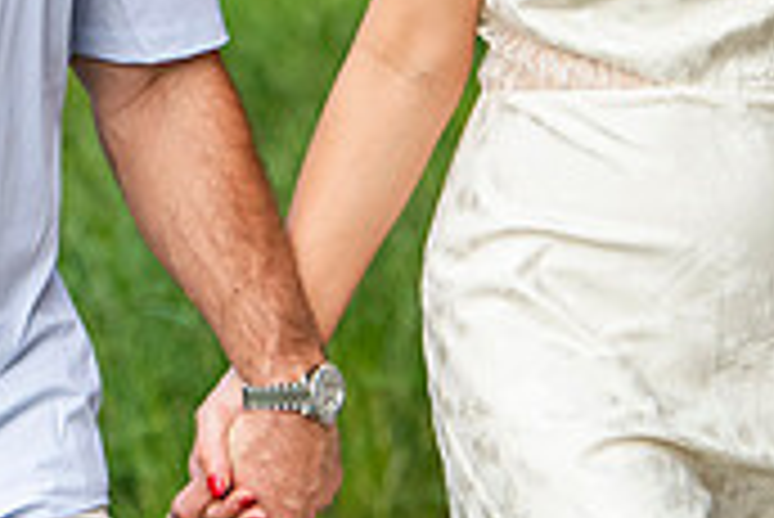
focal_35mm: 709
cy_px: -435
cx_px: 186
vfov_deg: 1.9
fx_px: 15256
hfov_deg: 2.9
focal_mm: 135
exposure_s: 1/640
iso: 250
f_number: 3.5
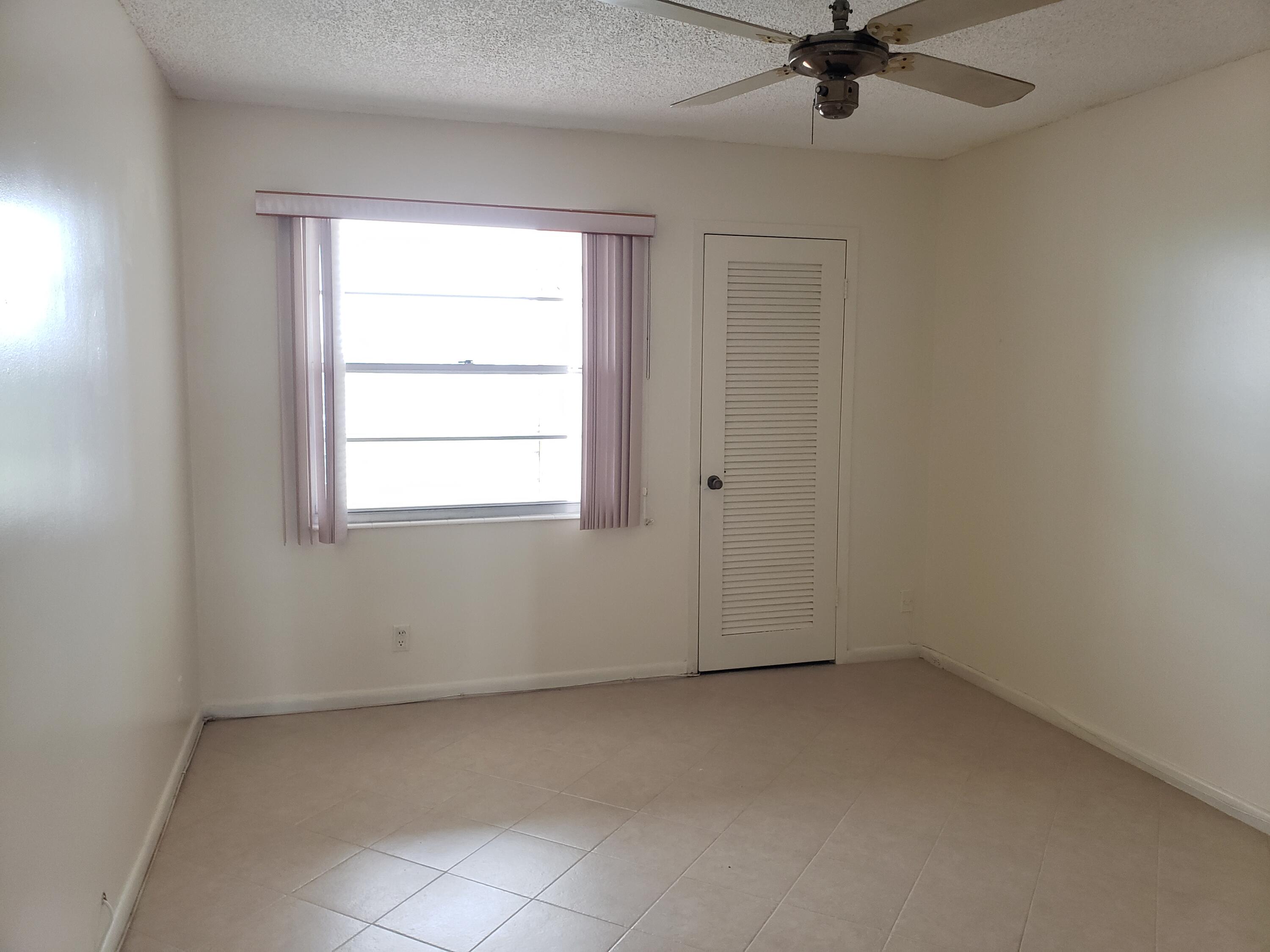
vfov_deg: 53.1
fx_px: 954
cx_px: 635
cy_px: 476
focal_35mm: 26
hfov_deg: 67.3
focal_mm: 4.3
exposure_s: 1/60
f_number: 2.4
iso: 320
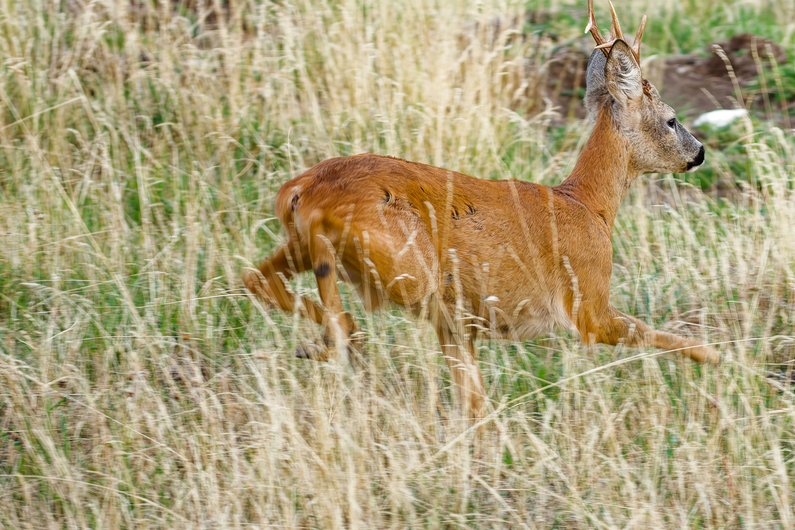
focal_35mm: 1435
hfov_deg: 1.4
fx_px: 31690
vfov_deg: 1.0
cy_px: 83
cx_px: 639
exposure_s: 1/200
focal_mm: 500
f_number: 7.1
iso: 1000
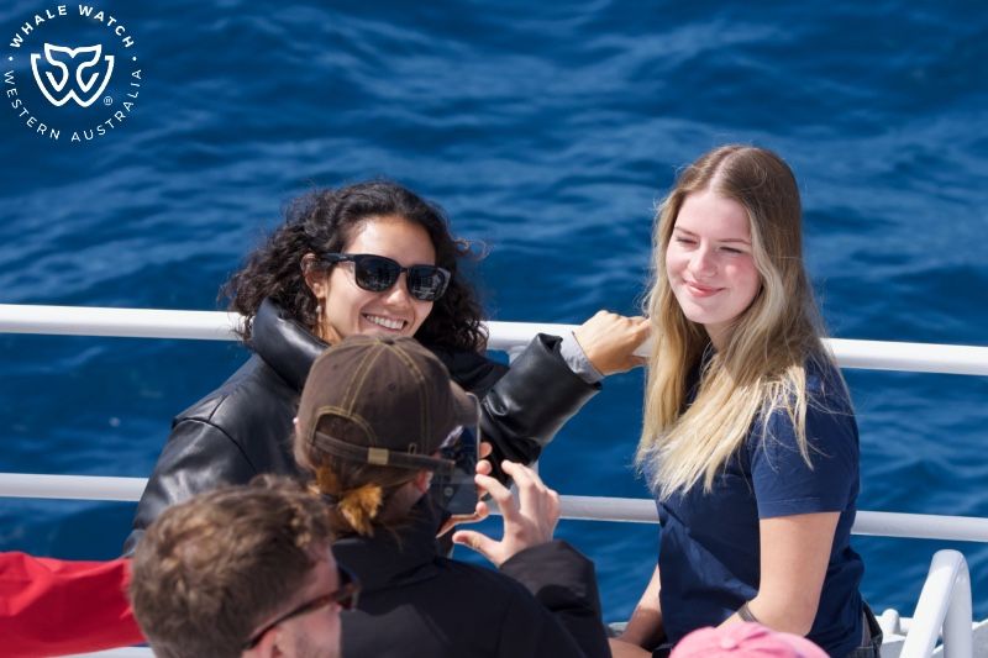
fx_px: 5487
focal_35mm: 200
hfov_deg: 10.3
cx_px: 494
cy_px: 329
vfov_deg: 6.9
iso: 1600
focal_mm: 200
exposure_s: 1/3200
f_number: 8
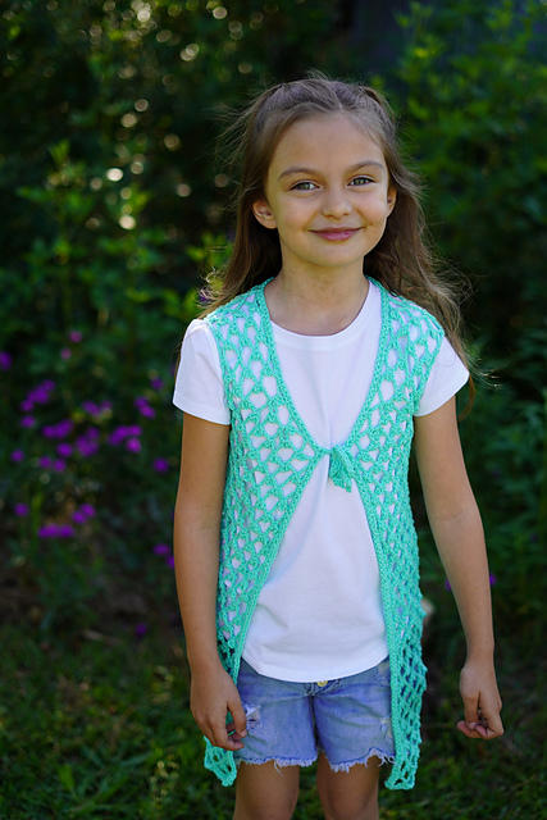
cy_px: 410
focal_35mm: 50
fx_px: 1139
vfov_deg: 39.6
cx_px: 274
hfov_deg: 27.0
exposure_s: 1/640
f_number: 2.2
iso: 100
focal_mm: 50
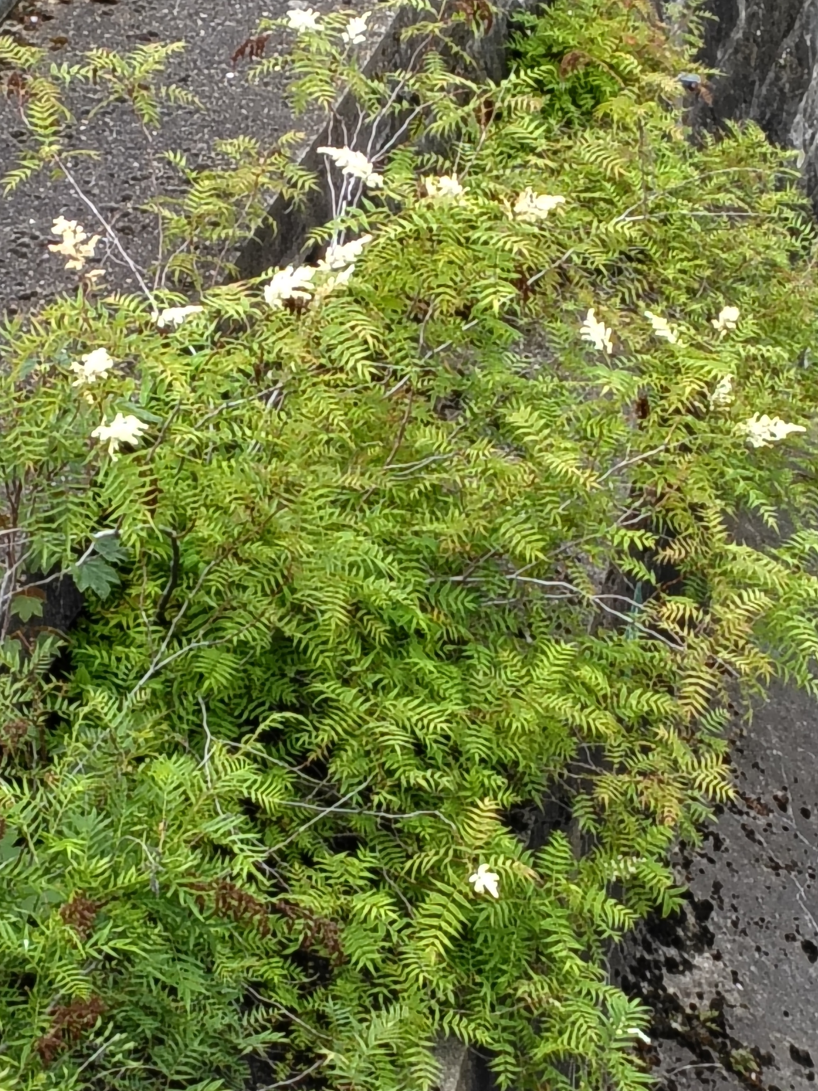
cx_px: 410
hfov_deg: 11.4
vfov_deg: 15.2
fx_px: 4096
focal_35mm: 130
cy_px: 544
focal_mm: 4.05
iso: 100
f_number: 1.8
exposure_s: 1/155
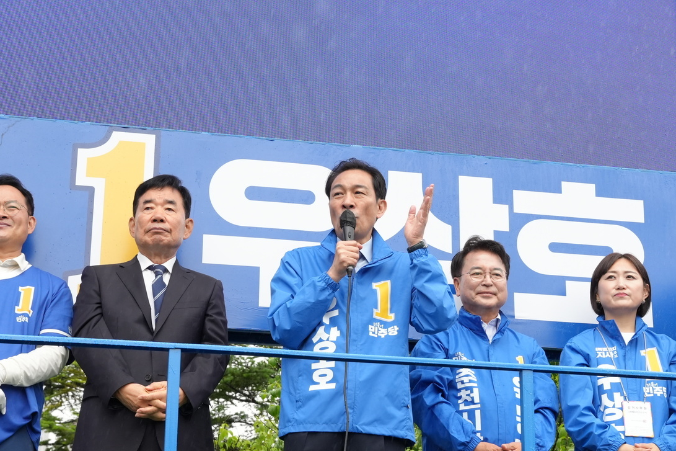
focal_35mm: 68
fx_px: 1277
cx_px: 340
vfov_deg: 20.0
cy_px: 279
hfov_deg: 29.7
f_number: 5.6
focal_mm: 35.7
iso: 1250
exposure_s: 1/400
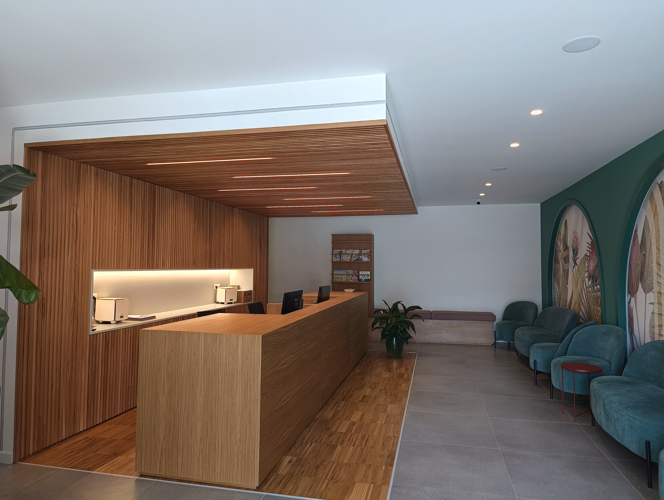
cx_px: 332
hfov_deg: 73.8
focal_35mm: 23
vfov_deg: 59.0
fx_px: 442
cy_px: 250
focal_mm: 6.06
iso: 320
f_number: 1.69
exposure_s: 1/50
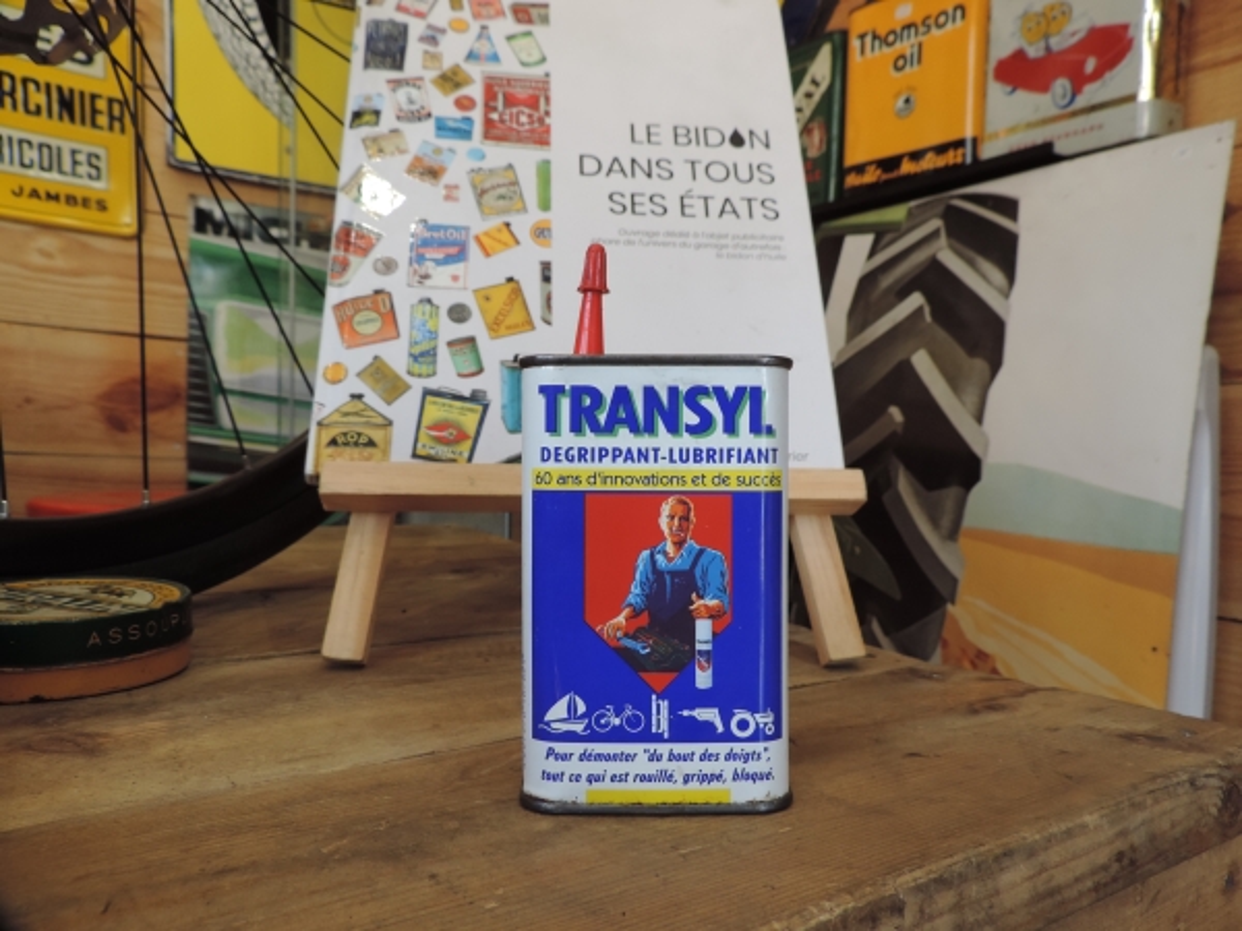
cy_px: 466
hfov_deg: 71.6
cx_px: 621
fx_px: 861
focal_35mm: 24
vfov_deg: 56.8
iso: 160
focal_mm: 4.3
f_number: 3
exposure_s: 1/30
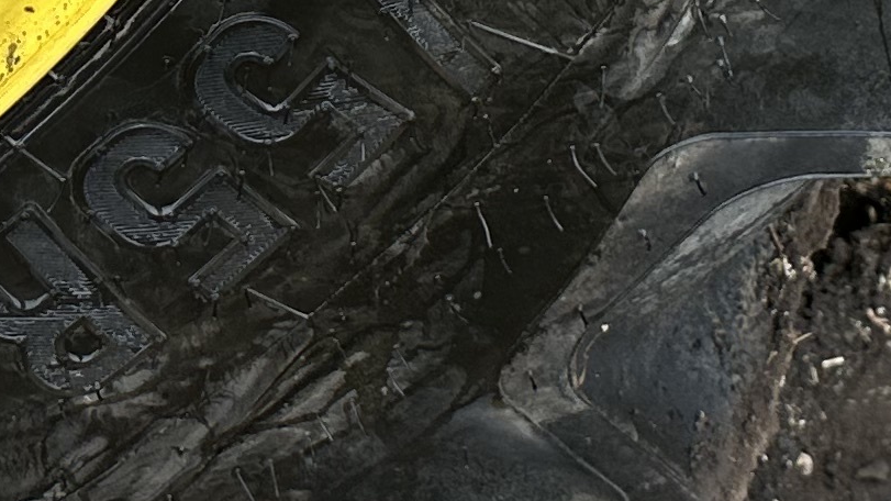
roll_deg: -0.2
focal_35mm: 130
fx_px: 3071
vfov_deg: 9.1
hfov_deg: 16.5
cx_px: 469
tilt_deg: -39.0
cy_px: -237
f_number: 1.78
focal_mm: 6.86
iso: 80
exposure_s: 1/121
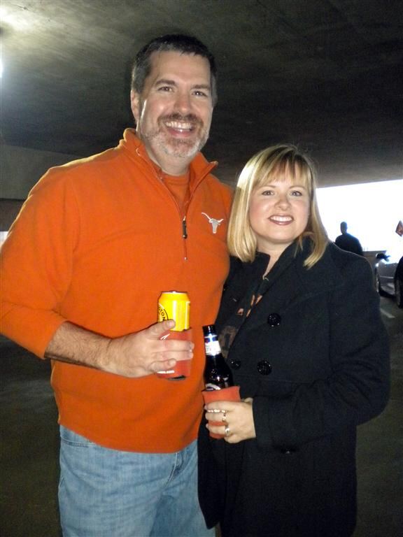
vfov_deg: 52.6
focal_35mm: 35
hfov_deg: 40.7
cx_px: 202
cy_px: 268
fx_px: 543
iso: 800
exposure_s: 1/30
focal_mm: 6.3
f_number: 3.1
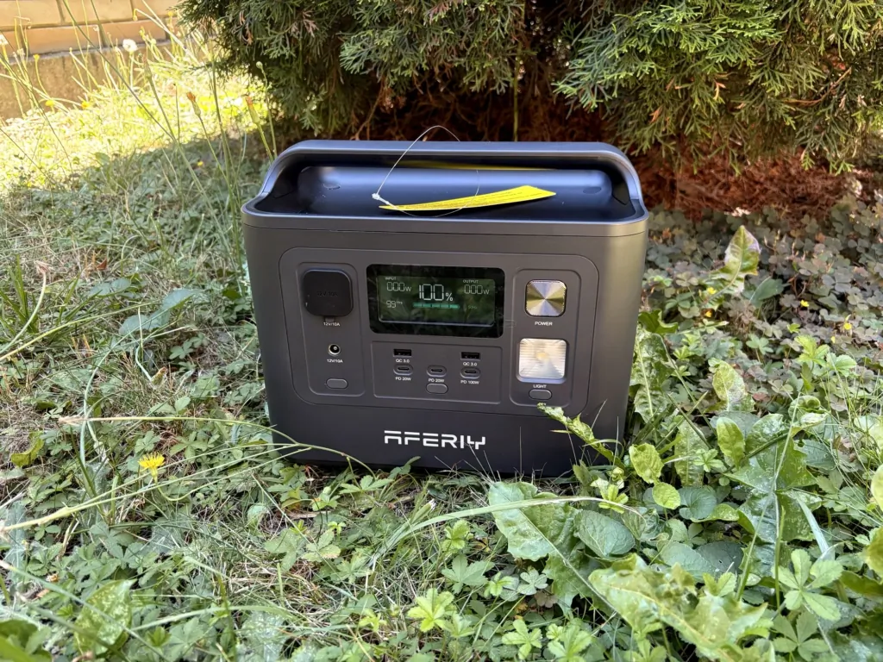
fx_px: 663
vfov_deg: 53.1
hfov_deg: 67.3
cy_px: 331
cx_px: 442
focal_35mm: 26
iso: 125
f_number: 1.6
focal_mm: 5.96
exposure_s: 1/167
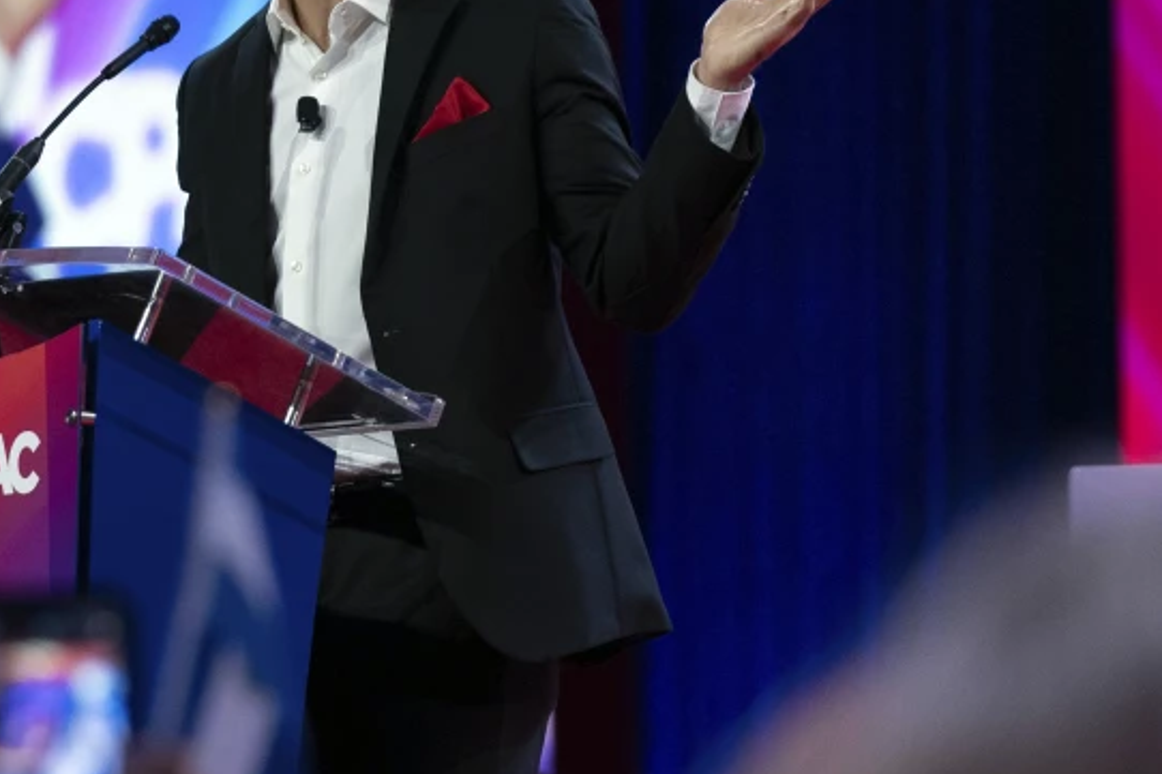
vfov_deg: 3.5
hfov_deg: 5.2
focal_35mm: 394
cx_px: 9
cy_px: 111
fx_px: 12713
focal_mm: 178
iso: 1250
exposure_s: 1/320
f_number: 4.5
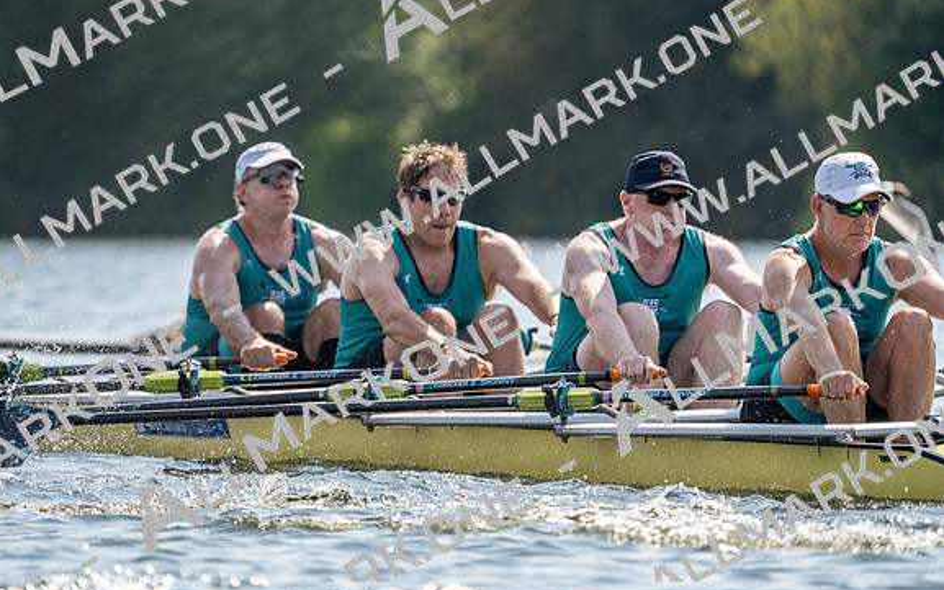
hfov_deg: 4.2
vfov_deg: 2.6
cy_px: 302
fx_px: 12893
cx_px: 471
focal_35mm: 501
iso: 320
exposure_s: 1/1600
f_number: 6.3
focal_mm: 489
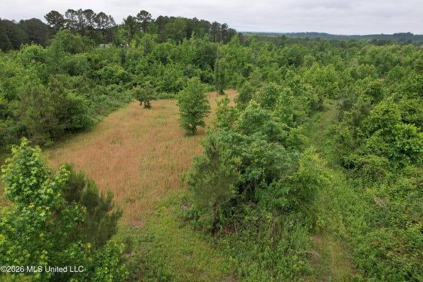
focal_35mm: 22
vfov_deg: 57.2
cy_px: 141
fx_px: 258
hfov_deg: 78.6
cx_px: 212
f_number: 2.8
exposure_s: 1/90
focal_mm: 8.4
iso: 140
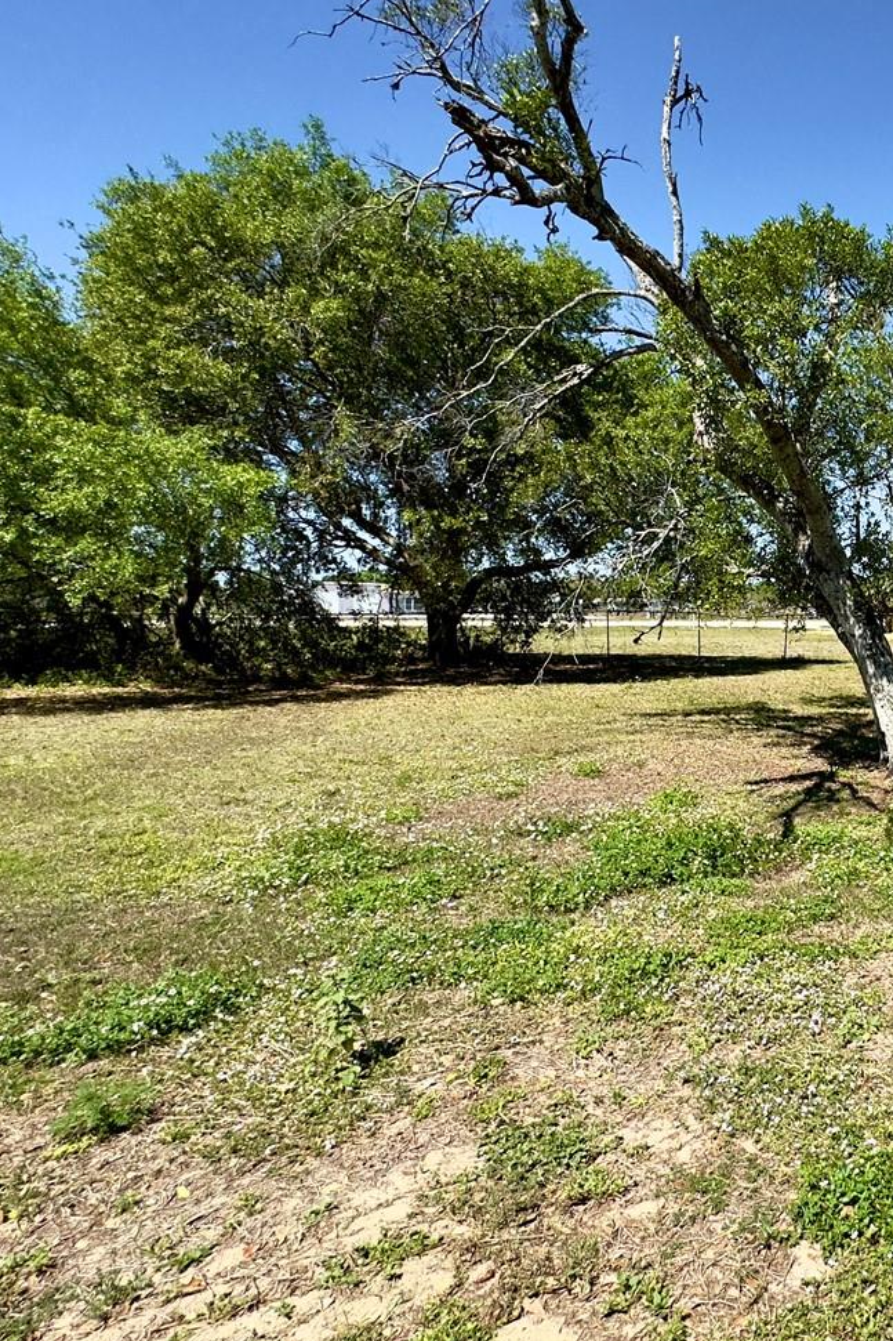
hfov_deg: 44.2
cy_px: 619
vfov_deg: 73.6
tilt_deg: -1.4
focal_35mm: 24
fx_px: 893
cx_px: 916
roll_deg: -1.4
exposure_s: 1/2985
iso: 50
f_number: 2.2
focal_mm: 2.22
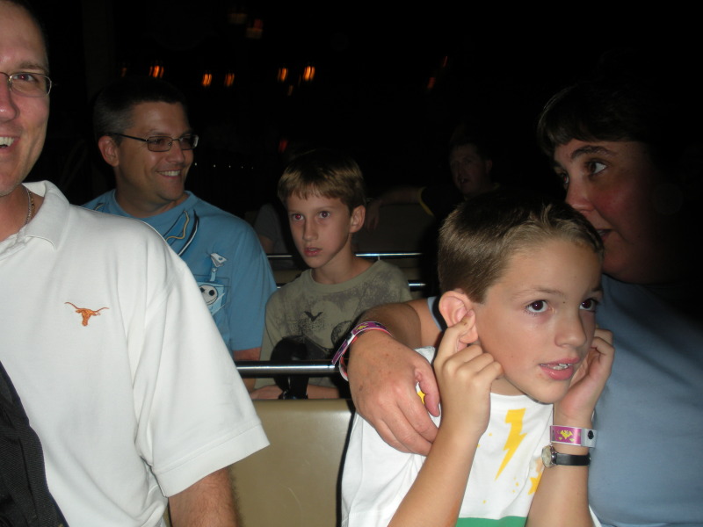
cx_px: 352
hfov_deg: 51.4
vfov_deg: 39.7
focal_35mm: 36
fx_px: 731
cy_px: 264
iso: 64
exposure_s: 1/60
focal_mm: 6.3
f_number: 3.5
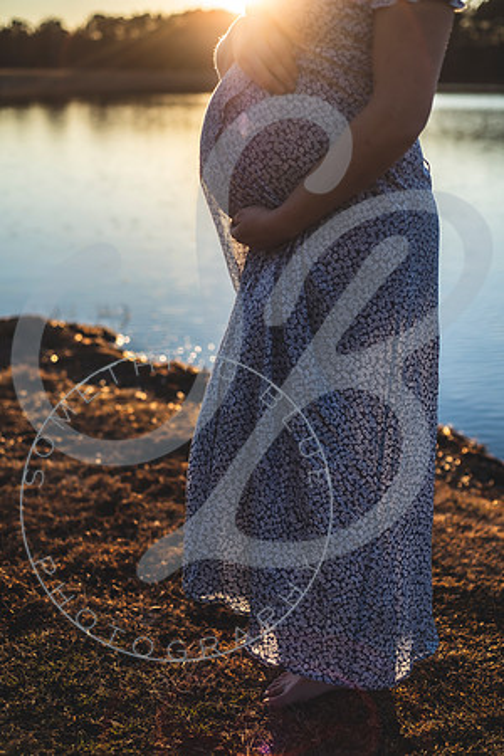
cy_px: 378
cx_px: 252
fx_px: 1050
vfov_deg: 39.6
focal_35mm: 50
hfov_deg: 27.0
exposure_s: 1/2000
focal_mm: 50
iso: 100
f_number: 2.8
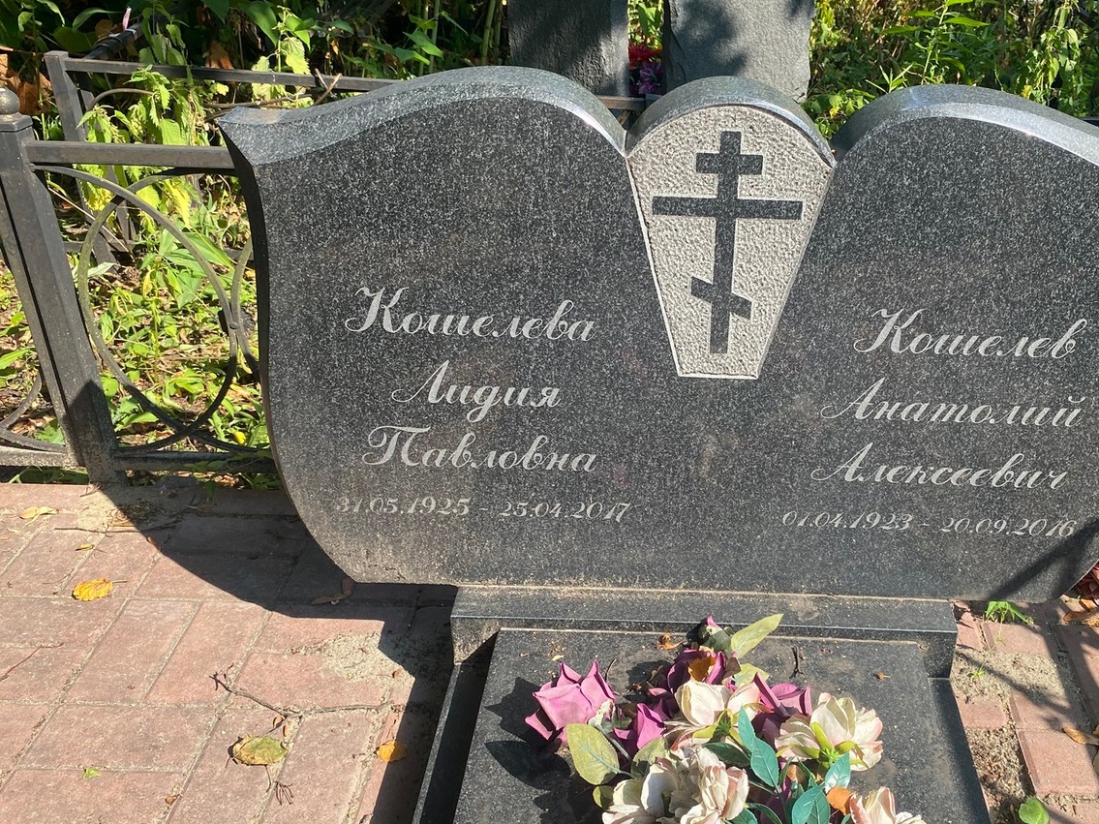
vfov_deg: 42.9
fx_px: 1048
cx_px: 693
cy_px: 437
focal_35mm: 33
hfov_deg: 54.7
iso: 32
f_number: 1.8
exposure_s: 1/827
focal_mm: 4.25
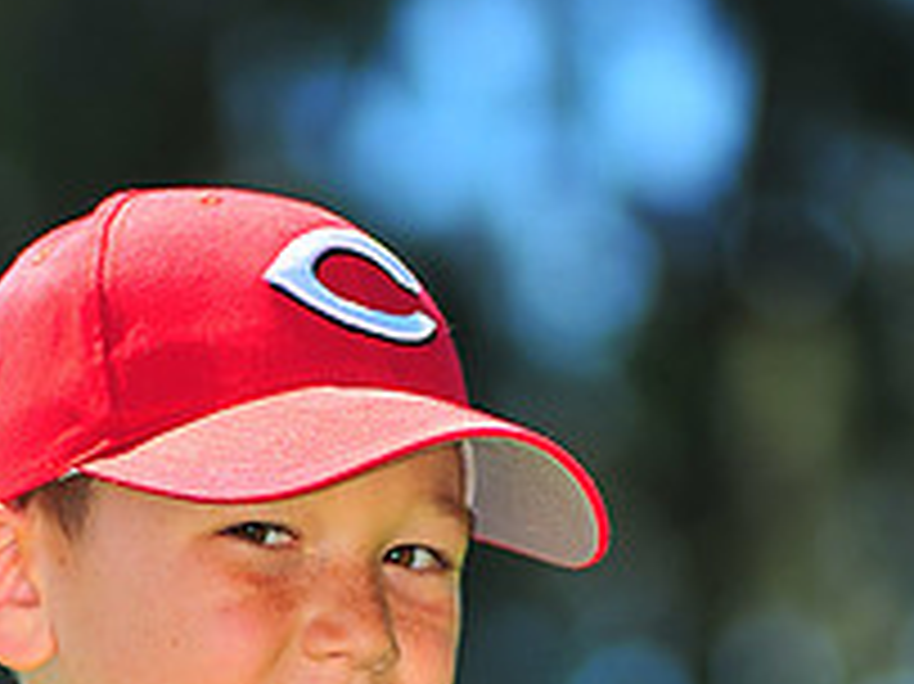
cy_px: 1125
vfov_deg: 3.0
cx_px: 351
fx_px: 13062
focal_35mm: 495
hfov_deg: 4.0
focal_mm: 180
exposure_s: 1/800
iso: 200
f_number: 4.5
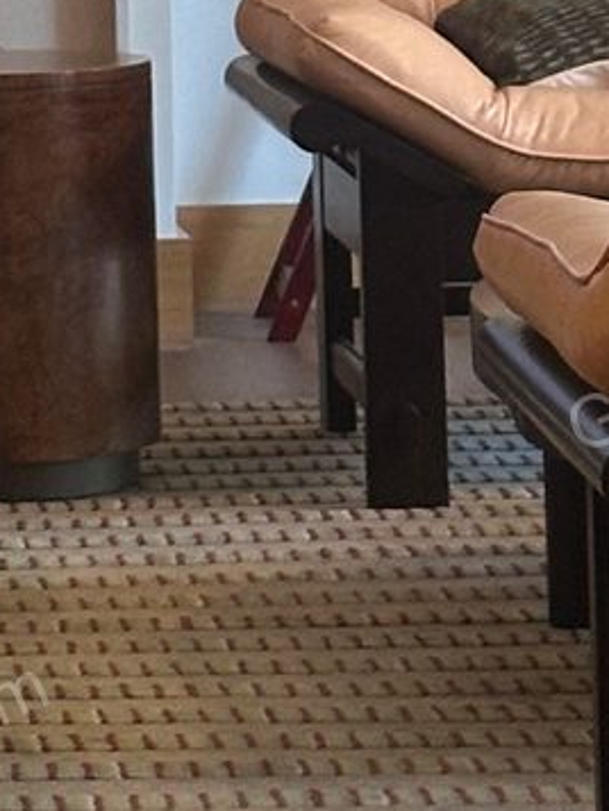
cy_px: -646
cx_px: -170
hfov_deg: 5.2
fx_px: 6728
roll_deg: -0.2
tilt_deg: +1.6
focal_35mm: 287
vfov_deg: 6.7
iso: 100
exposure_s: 1/60
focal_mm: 6.86
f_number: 1.78
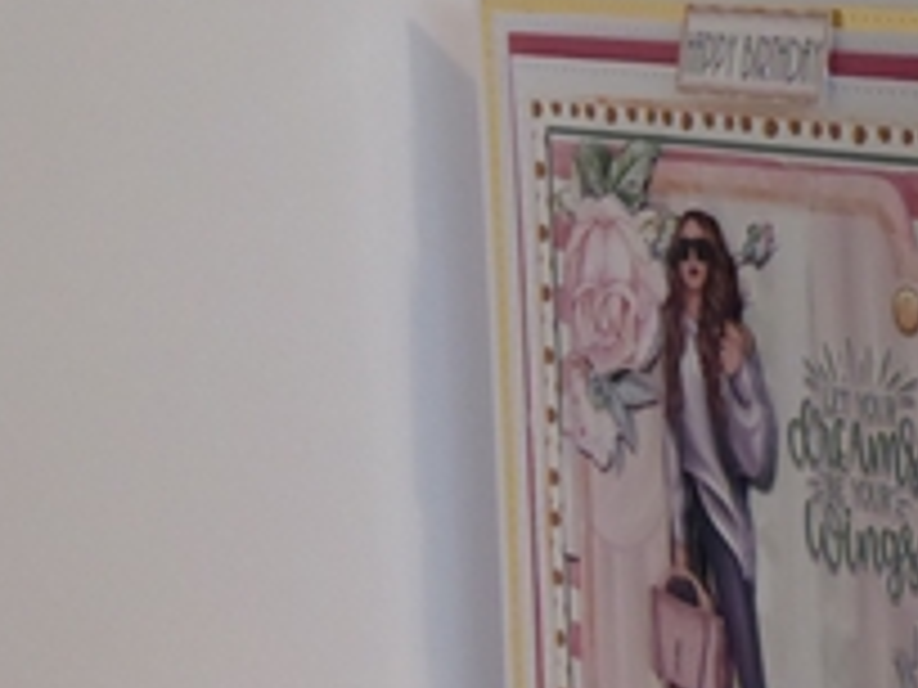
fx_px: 4031
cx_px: 900
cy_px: 456
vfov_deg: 9.8
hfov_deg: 12.8
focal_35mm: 152
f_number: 4.4
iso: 800
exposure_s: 1/20
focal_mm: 11.7
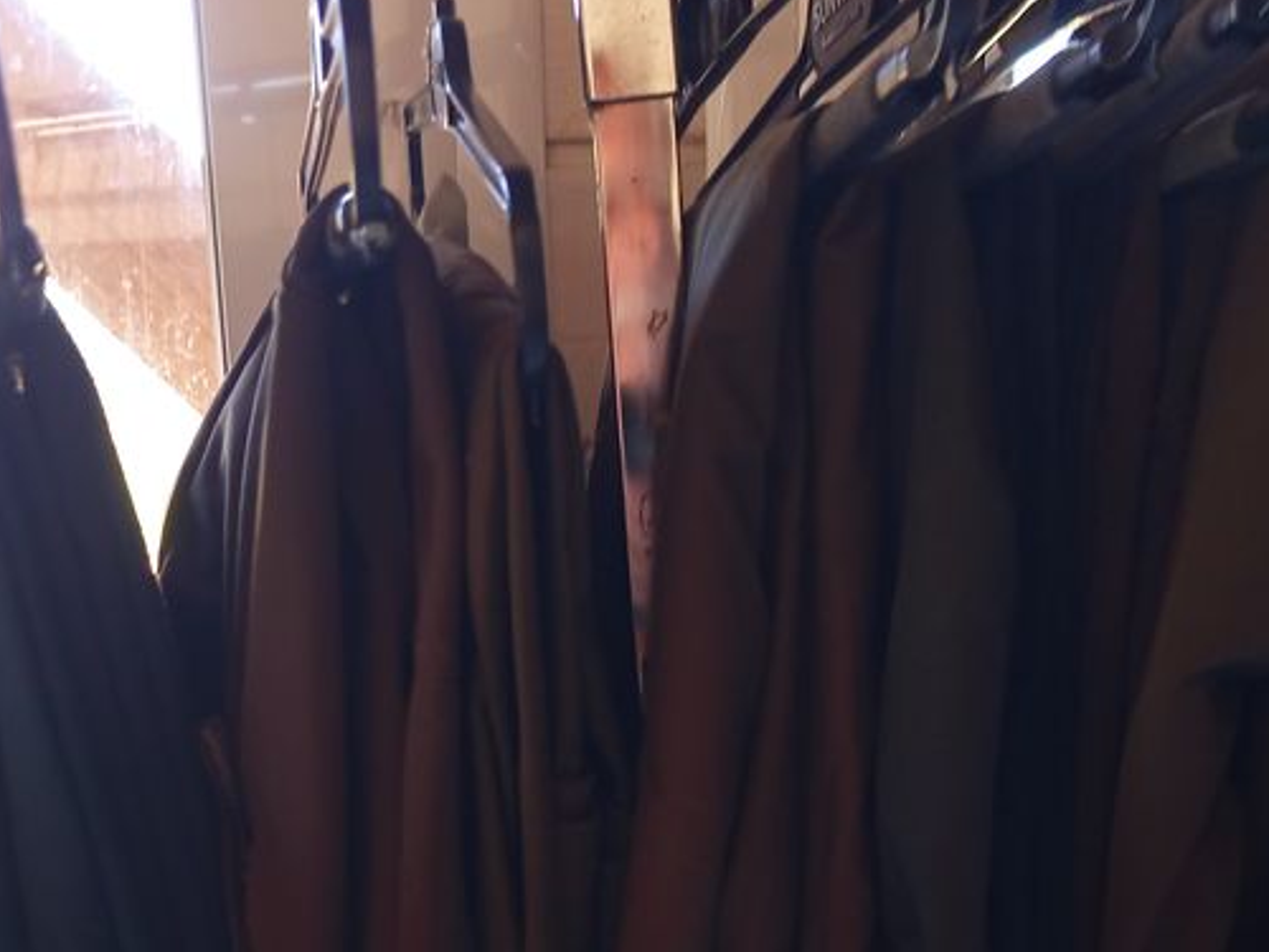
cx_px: 596
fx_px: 1760
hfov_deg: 39.6
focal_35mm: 48
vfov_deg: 28.8
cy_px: 894
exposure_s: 1/33.3
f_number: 1.7
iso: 215
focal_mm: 5.24
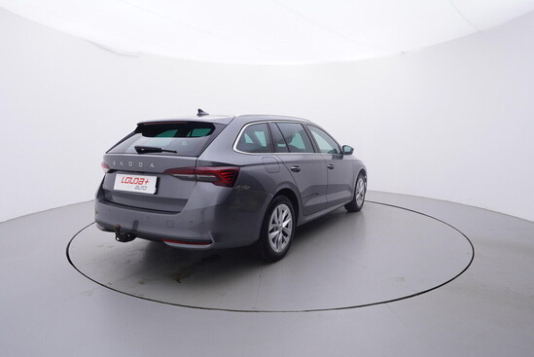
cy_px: 178
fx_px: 334
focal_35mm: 22
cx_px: 267
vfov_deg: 56.2
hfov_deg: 77.3
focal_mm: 15
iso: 200
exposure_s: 1/80
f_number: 5
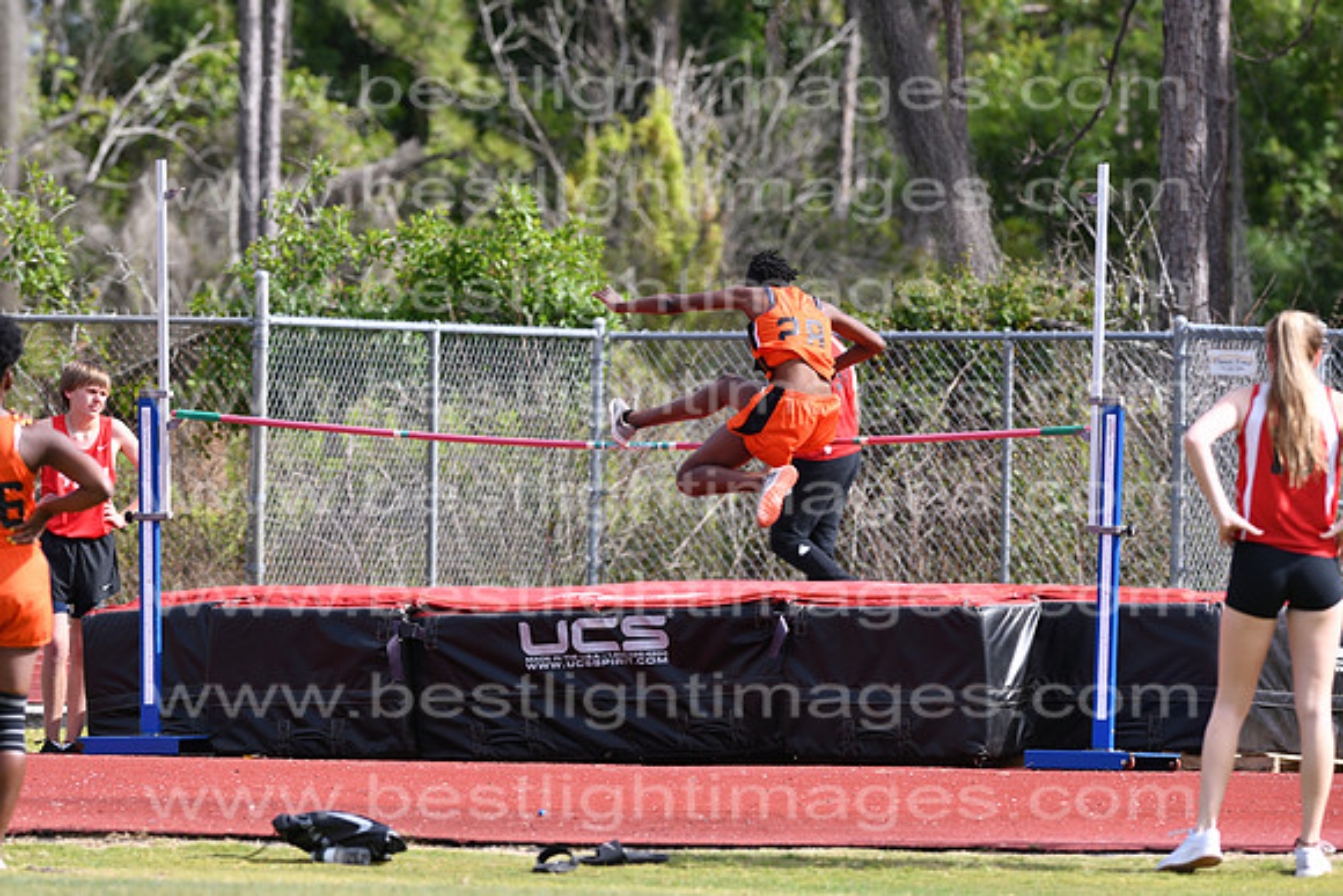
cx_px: 672
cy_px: 448
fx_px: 16791
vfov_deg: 3.1
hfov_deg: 4.6
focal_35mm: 450
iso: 100
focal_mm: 300
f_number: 5.6
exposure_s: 1/400
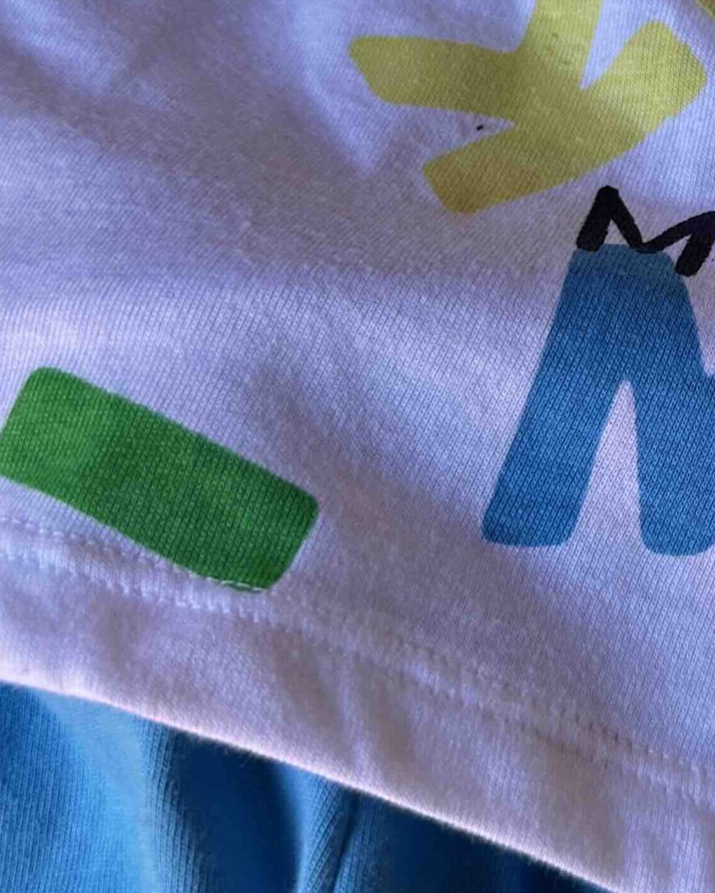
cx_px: 795
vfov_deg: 27.8
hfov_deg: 21.6
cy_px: 187
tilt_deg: -66.0
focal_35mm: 67
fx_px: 1772
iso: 125
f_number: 1.78
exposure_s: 1/121
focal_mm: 6.86
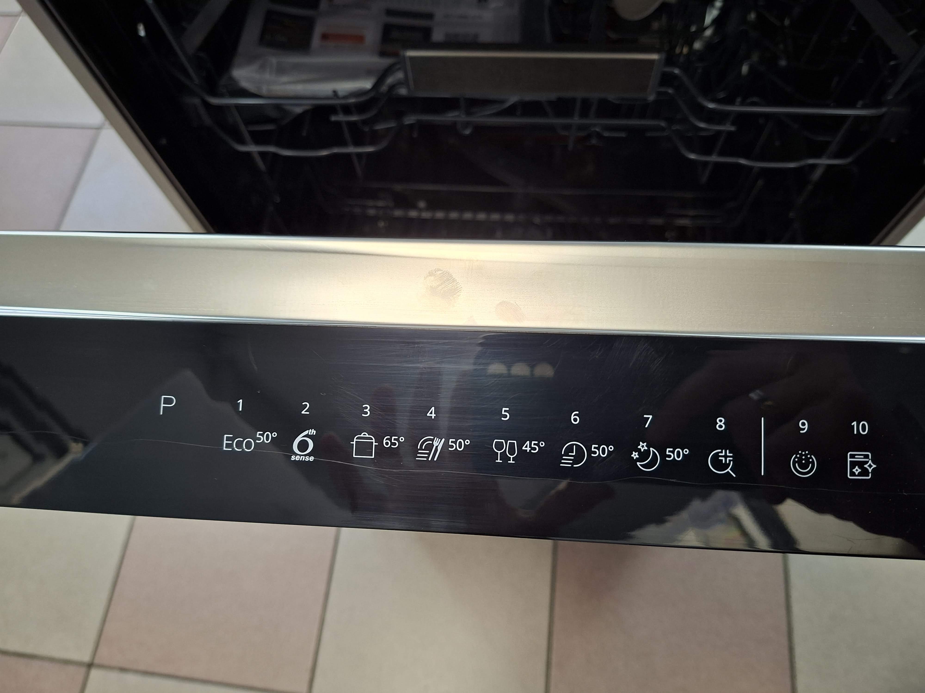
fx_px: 615
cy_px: 346
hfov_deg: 73.9
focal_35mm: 23
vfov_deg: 58.9
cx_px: 462
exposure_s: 1/50
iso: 200
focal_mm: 5.54
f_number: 1.8
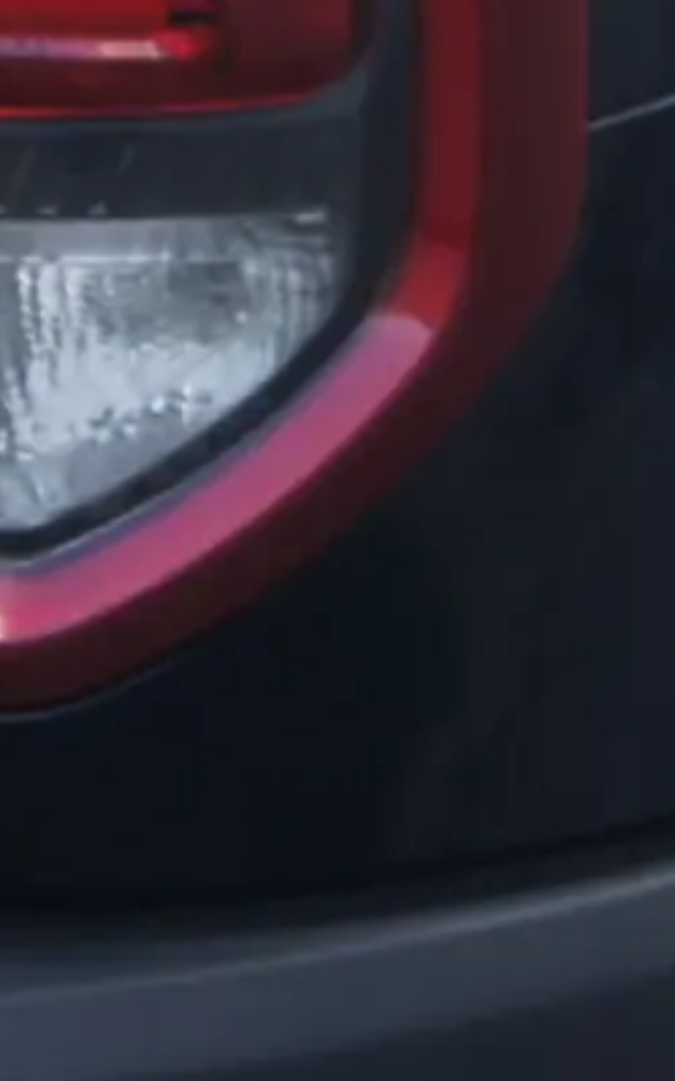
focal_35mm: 294
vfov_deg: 7.1
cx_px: 550
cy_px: -173
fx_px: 8663
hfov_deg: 4.5
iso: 100
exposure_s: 1/80
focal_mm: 20
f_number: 5.6
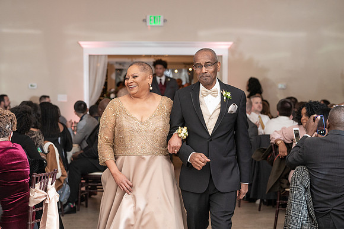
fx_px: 881
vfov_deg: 14.8
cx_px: 172
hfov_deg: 22.1
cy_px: 102
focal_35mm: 92
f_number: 4
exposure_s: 1/200
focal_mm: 82
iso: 800
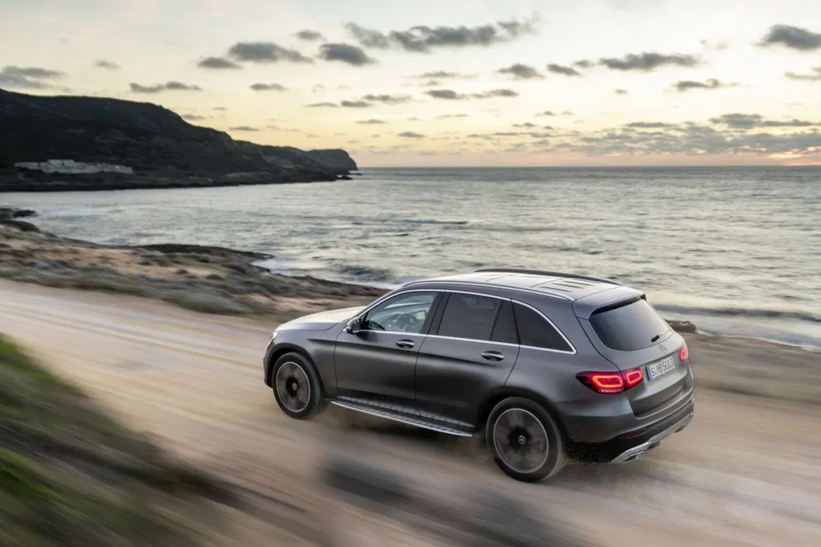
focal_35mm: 34
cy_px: 274
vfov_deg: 38.9
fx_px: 775
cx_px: 410
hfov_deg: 55.8
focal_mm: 34
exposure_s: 1.6
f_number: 11
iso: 31
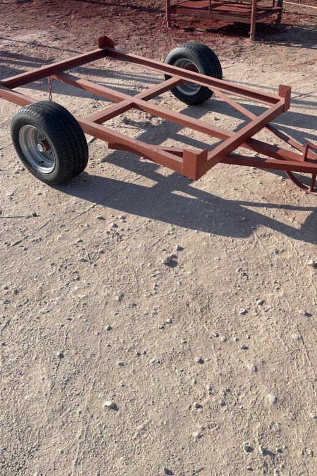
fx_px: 462
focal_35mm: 35
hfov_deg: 37.6
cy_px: 172
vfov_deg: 53.7
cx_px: 195
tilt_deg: -28.0
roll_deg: -1.2
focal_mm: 4.2
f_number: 1.6
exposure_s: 1/2132
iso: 32
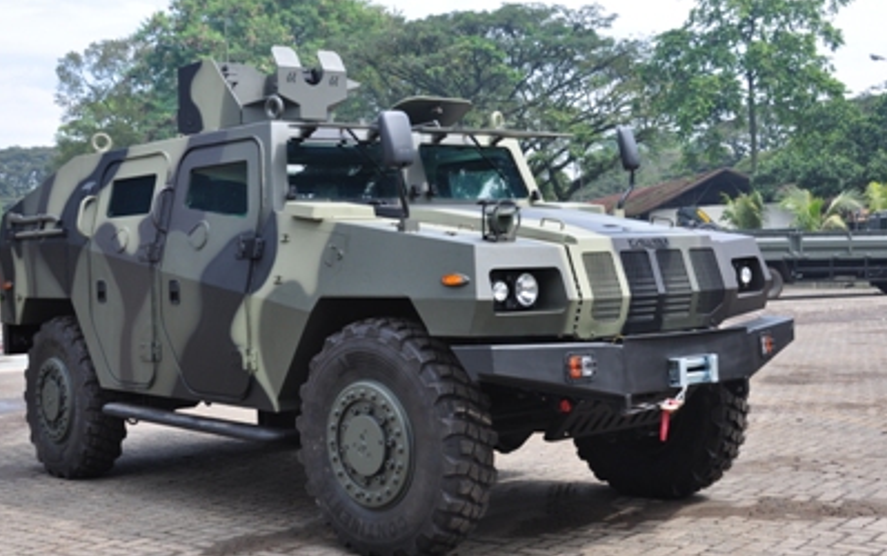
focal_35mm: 48
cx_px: 420
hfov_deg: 41.8
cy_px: 274
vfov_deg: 26.9
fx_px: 1161
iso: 200
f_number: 9
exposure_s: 1/125
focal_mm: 28
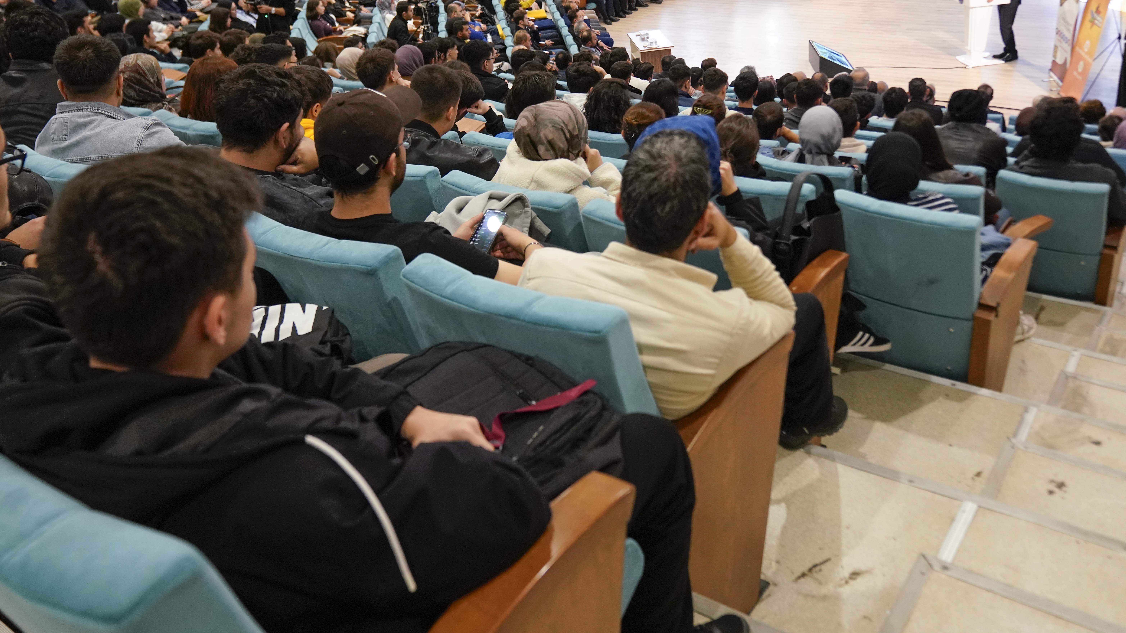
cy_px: 230
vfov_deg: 36.4
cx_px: 575
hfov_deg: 61.0
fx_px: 955
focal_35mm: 32
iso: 3200
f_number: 2.8
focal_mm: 24
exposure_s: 1/160
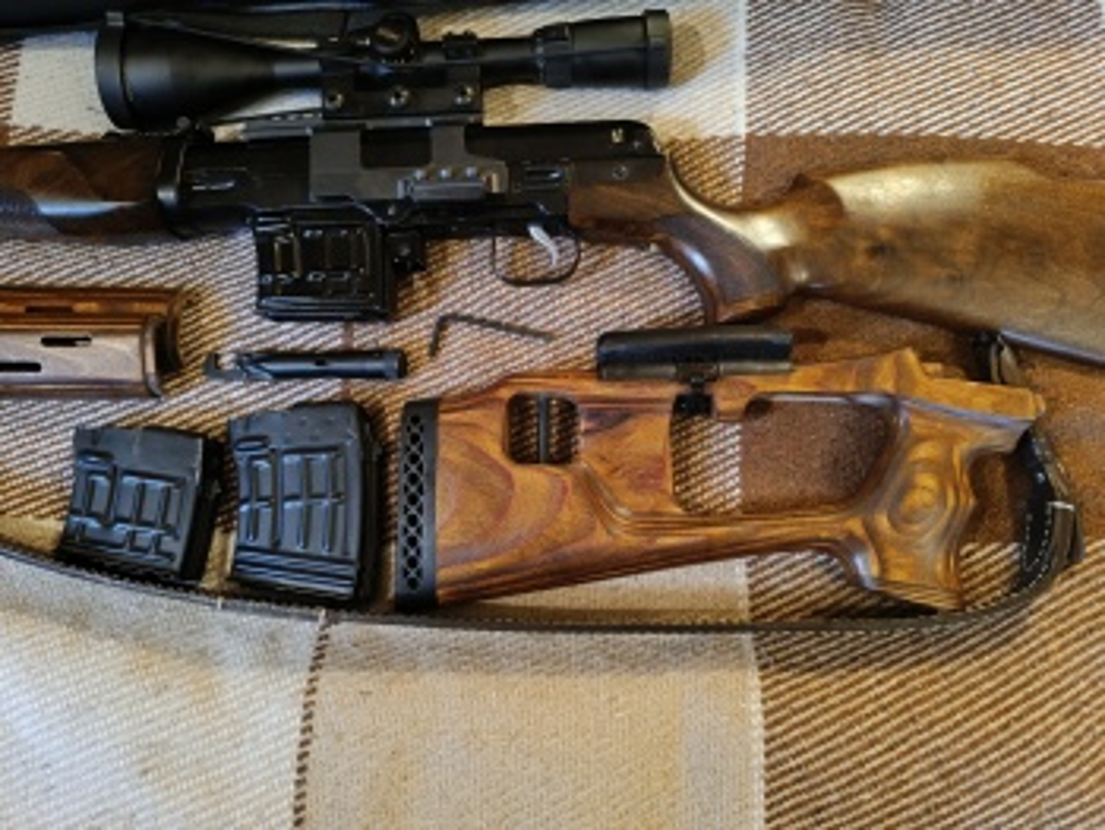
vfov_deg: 56.9
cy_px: 415
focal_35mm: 24
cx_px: 552
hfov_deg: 71.6
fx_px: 767
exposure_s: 1/33.3
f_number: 1.65
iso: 1395
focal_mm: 6.14
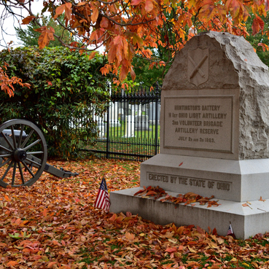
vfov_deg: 25.5
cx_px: 112
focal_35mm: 68
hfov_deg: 25.5
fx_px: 595
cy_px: 134
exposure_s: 1/100
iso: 250
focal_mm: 35
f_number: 5.6
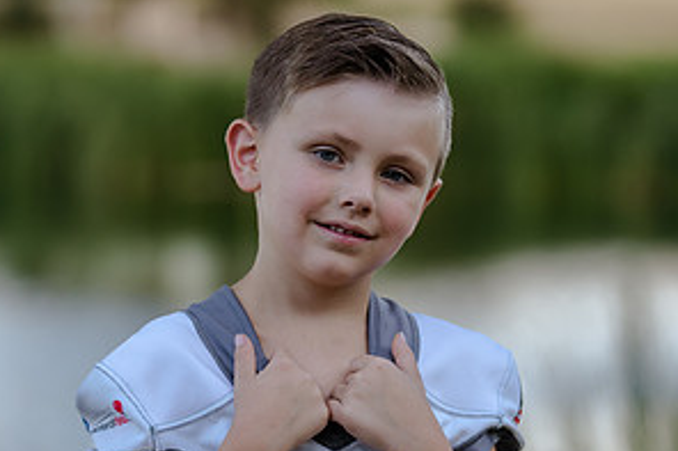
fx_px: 3764
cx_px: 357
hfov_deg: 10.3
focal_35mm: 200
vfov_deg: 6.9
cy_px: 338
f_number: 2.8
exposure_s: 1/320
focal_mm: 102
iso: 160
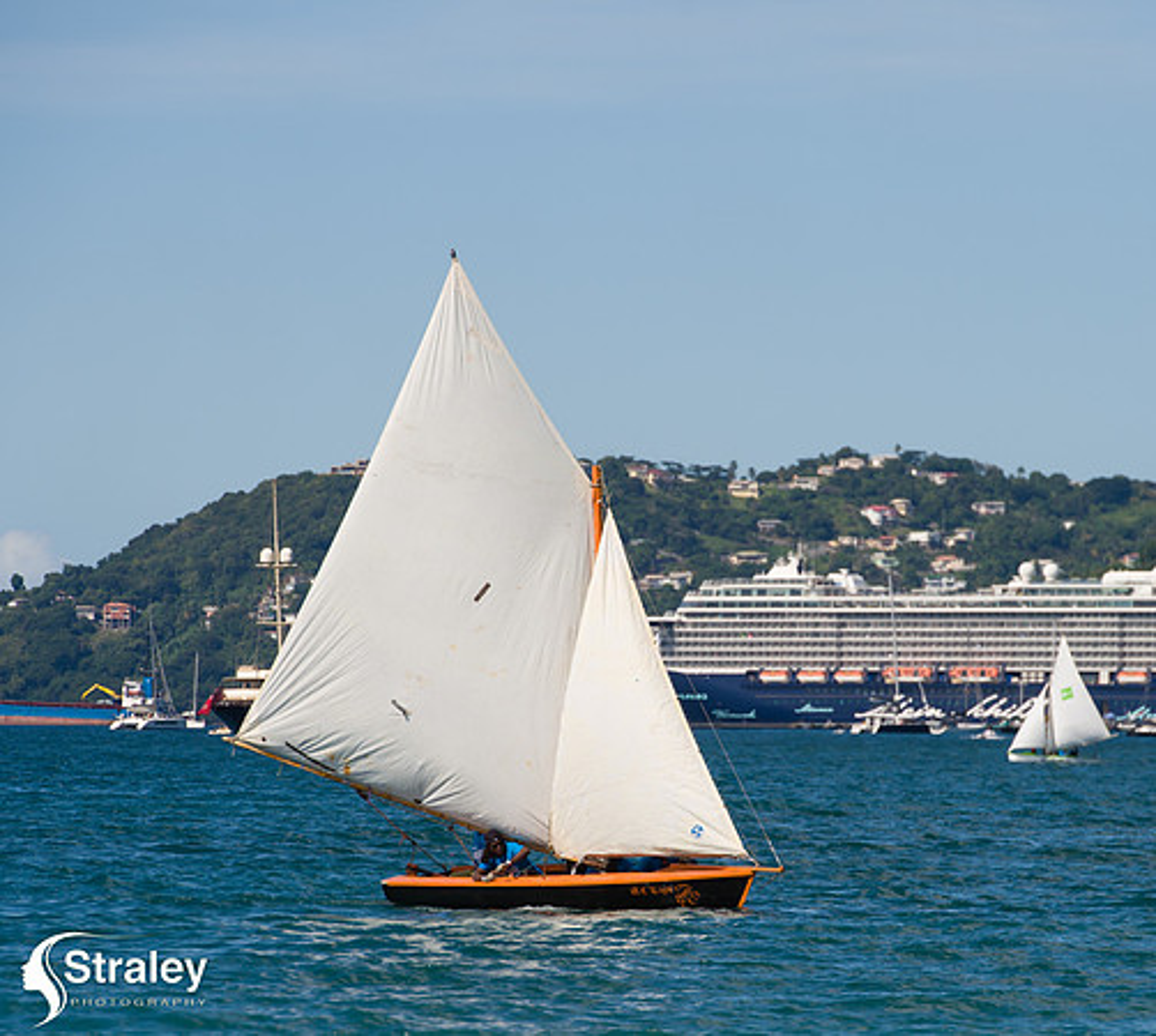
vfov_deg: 5.3
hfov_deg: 5.9
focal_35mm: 314
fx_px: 11255
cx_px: 670
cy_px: 674
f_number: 8
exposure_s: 1/1600
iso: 100
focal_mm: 200
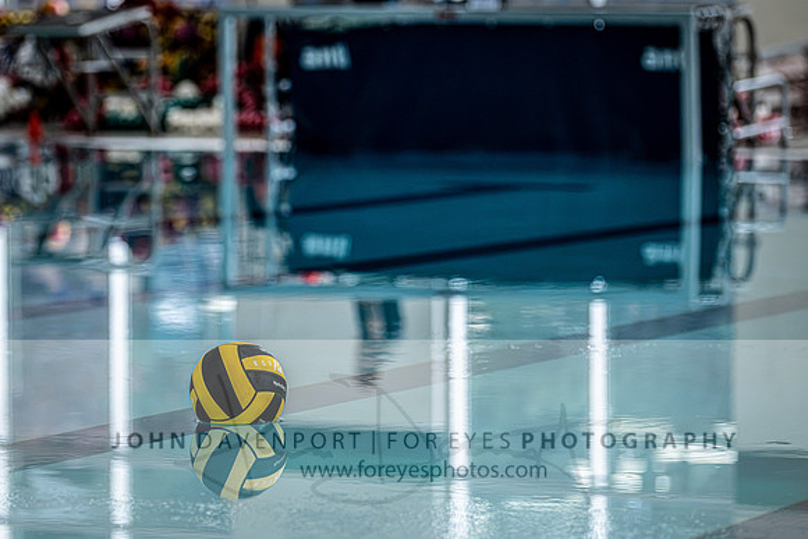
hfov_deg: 12.5
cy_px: 263
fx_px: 3681
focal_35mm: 164
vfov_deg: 8.4
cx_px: 314
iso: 3200
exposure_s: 1/1000
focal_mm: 125
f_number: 2.8
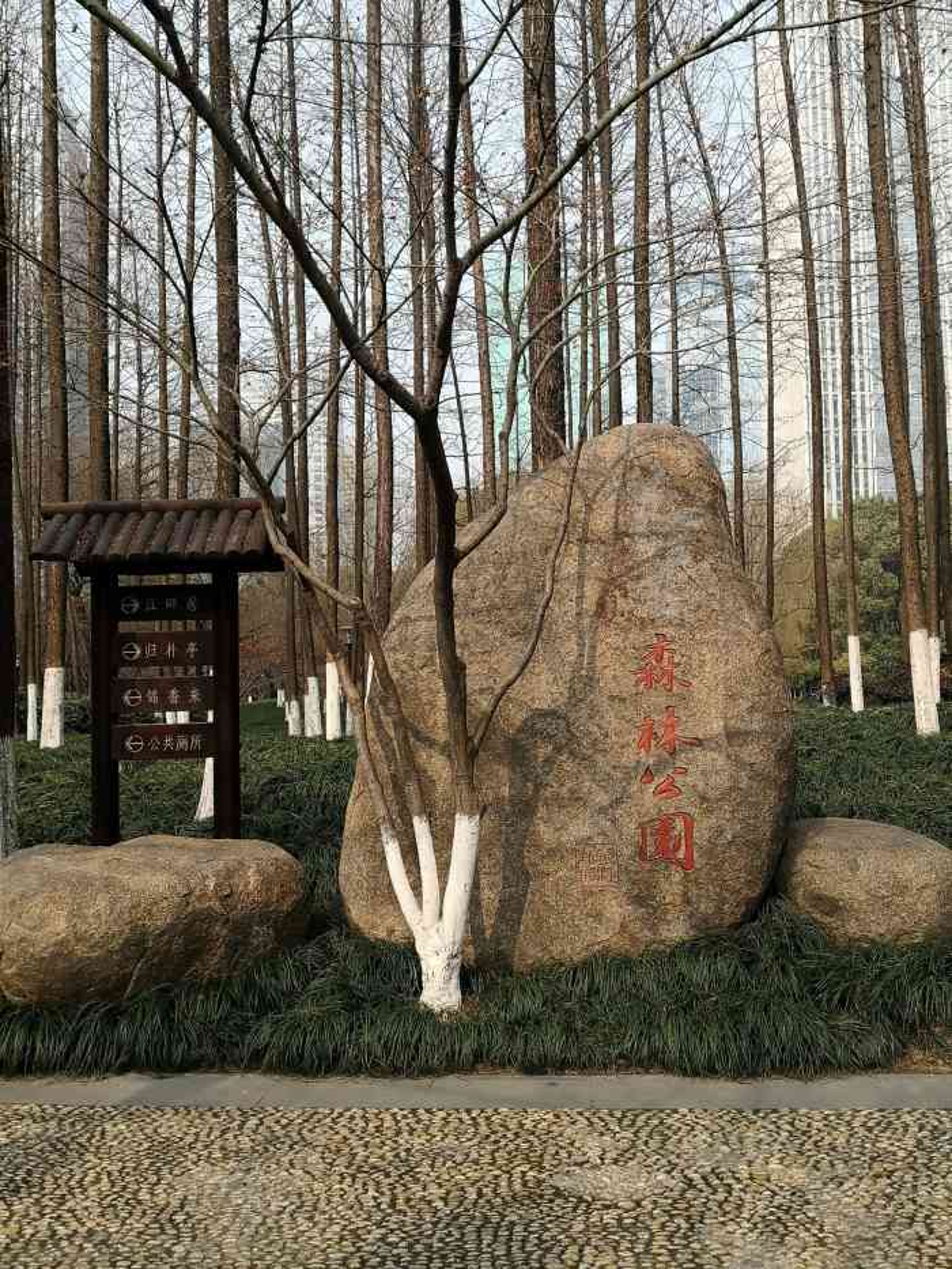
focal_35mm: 30
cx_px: 476
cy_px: 634
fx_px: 1100
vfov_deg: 60.0
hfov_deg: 46.8
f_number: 1.6
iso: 50
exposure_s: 1/1111
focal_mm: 3.95
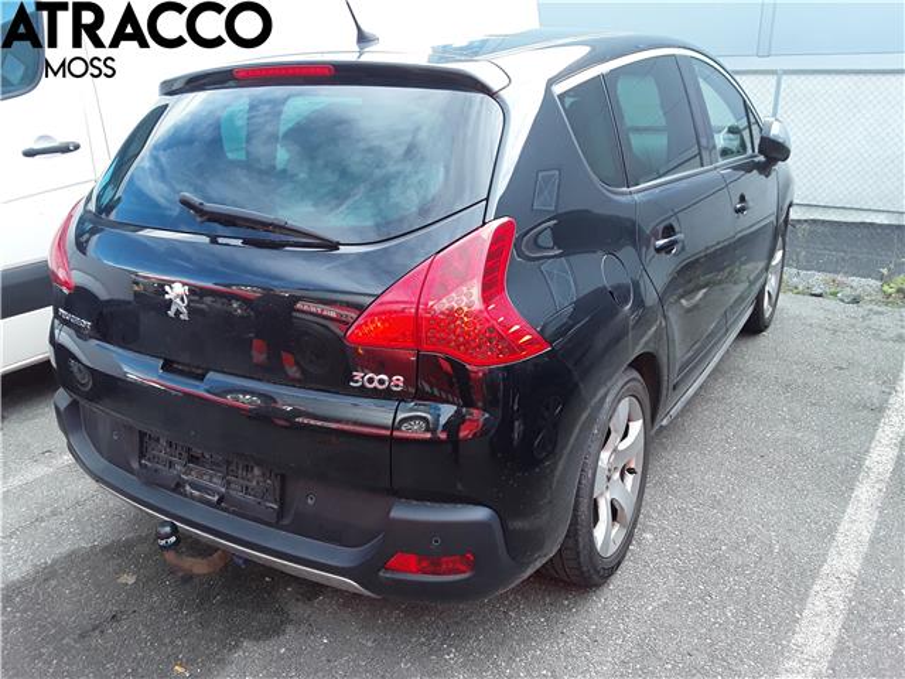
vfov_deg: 49.7
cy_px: 340
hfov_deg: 63.4
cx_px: 452
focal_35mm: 28
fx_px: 732
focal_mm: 2.91
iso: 40
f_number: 1.9
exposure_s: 1/144
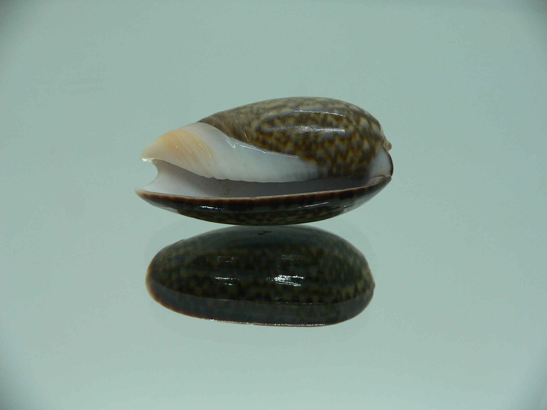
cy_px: 205
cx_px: 274
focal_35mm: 35
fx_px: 553
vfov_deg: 40.7
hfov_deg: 52.6
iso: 80
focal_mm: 4.6
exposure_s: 1/60
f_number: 2.8
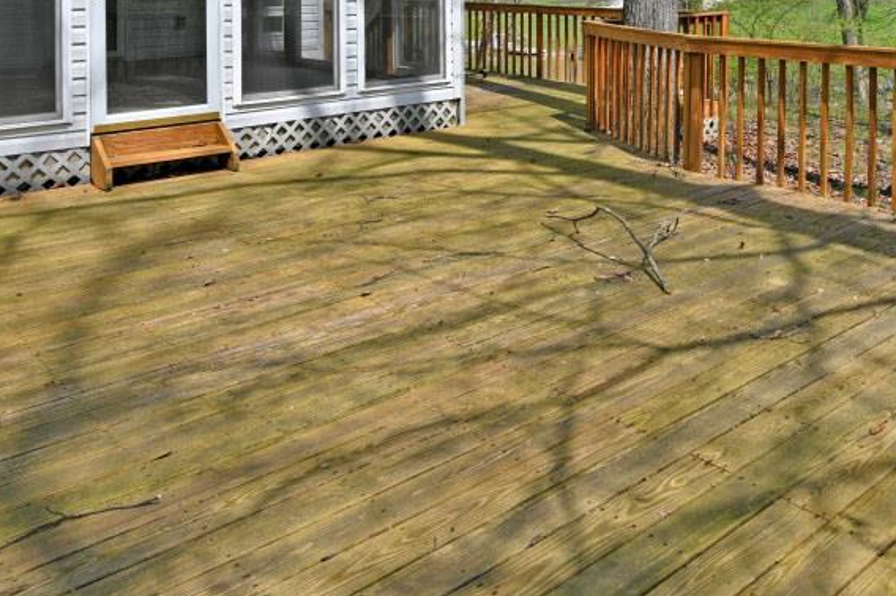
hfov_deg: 51.8
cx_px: 505
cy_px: -25
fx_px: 920
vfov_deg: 32.5
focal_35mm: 37
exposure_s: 1/400
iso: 100
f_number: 7.1
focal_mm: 14
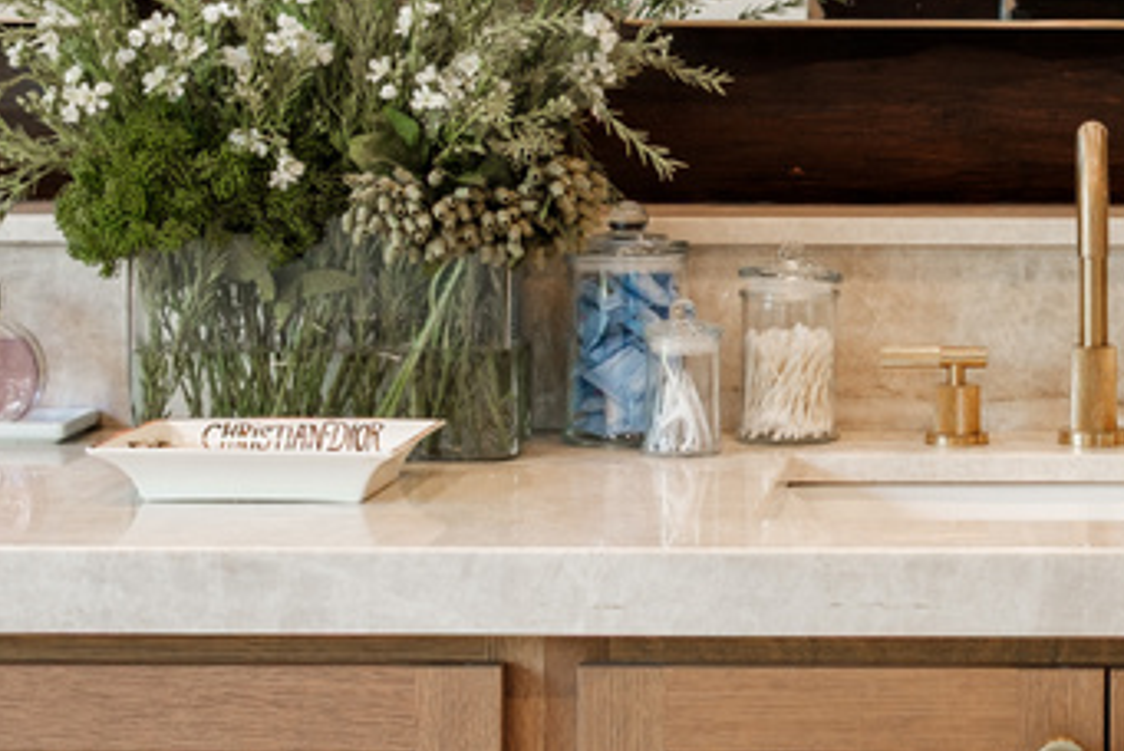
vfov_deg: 13.0
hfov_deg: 18.9
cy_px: 74
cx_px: 1121
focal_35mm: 105
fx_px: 3281
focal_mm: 23
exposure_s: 1/13
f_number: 3.6
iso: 400
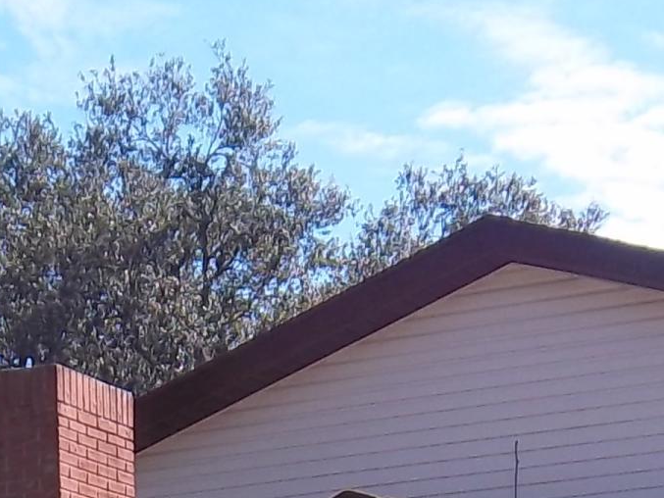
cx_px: 112
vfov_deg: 9.1
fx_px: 2974
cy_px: 950
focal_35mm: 155
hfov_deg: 12.7
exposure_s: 1/400
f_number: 3.86
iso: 64
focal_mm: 6.17
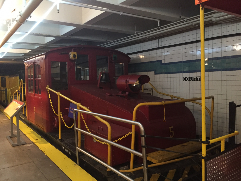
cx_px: 120
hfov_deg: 61.7
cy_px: 90
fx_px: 202
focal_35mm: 29
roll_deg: +1.2
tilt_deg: -3.2
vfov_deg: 48.2
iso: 250
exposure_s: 1/15
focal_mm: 4.15
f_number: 2.2
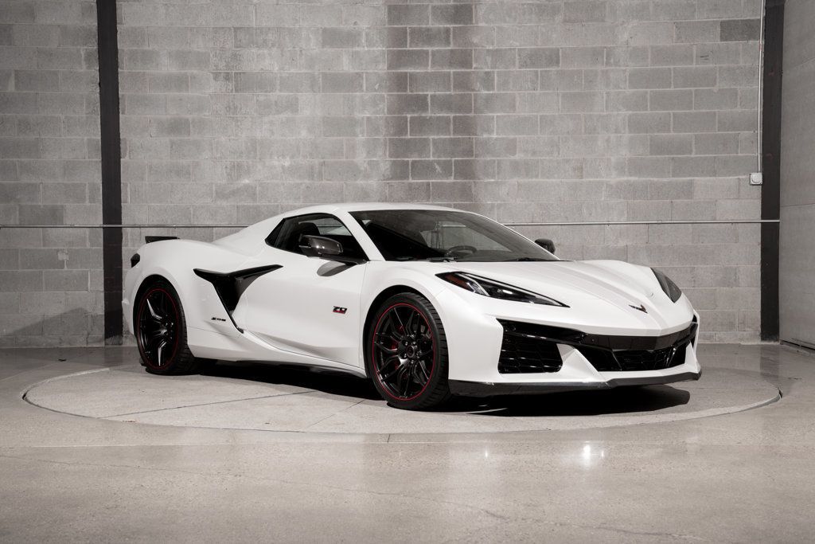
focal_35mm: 57
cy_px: 272
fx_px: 1291
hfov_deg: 35.0
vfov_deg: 23.8
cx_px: 408
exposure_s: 1/50
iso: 160
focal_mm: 57
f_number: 9
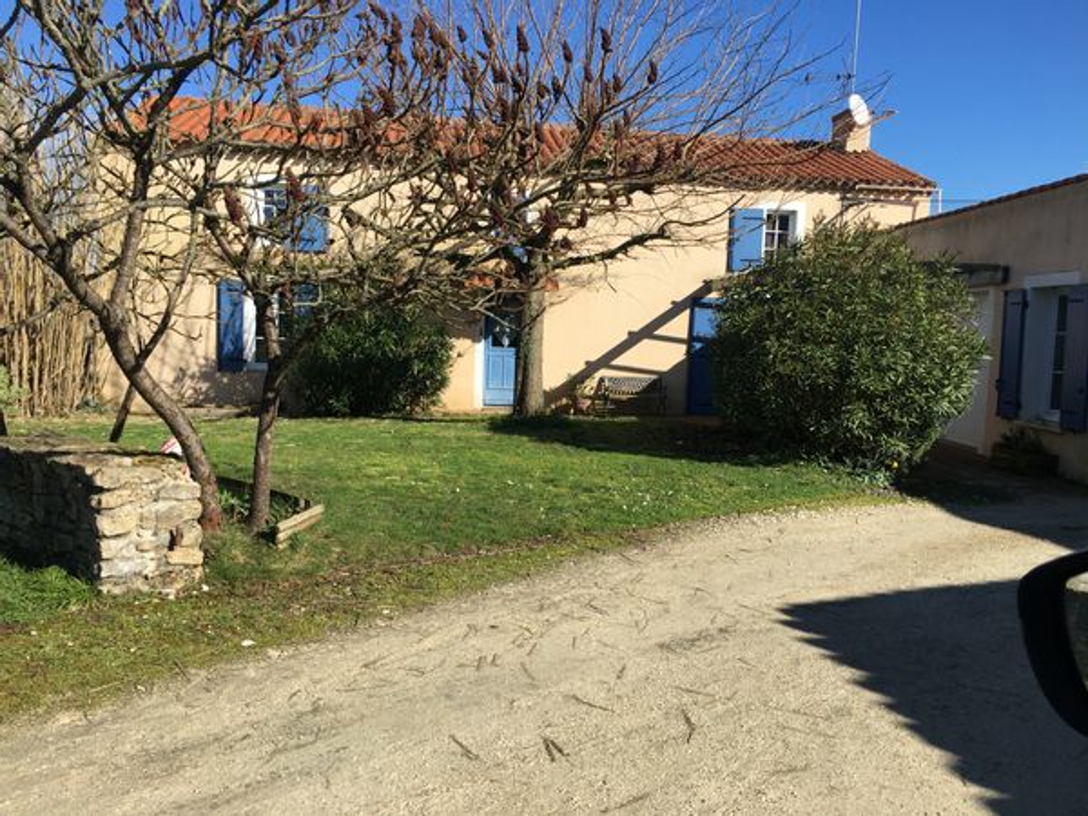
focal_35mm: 29
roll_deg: -1.9
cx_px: 544
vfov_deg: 48.2
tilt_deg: -4.9
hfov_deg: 61.7
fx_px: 911
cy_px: 408
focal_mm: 4.15
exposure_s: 1/1350
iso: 25
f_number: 2.2
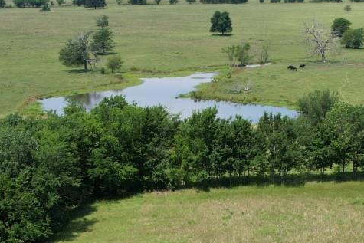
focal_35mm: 75
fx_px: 759
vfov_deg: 16.0
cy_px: 405
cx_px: 202
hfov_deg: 27.0
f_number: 2.8
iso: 100
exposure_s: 1/1250
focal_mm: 8.38
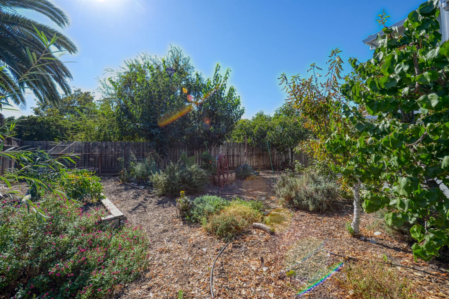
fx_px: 175
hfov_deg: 104.3
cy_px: 150
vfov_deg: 81.2
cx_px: 224
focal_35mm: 14
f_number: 10
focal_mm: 14
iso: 400
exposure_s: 1/200
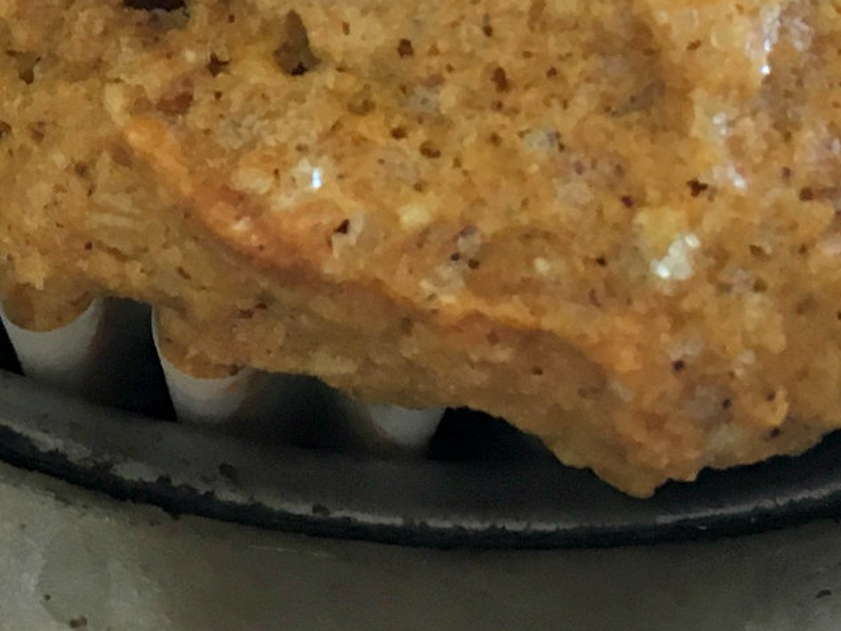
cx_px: 170
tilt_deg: -34.3
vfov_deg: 11.3
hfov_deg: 16.2
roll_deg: -2.3
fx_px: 2940
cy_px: -522
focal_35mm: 121
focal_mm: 4.15
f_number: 2.2
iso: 50
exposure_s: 1/30
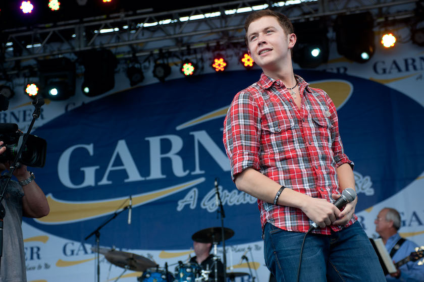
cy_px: 141
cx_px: 212
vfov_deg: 22.6
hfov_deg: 33.4
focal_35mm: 60
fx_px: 706
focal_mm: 60
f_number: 4.5
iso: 200
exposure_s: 1/400
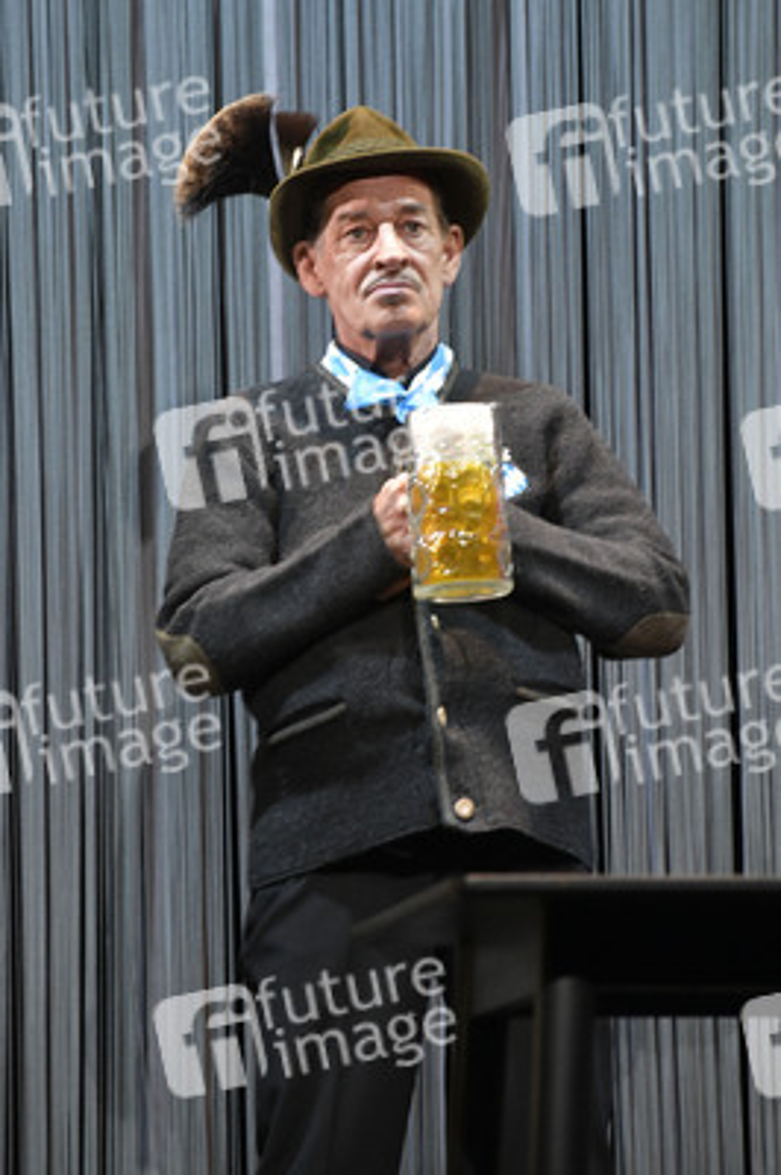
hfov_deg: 6.9
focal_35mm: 200
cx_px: 390
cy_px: 588
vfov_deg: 10.3
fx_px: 6519
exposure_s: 1/160
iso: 2500
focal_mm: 200
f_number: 6.3
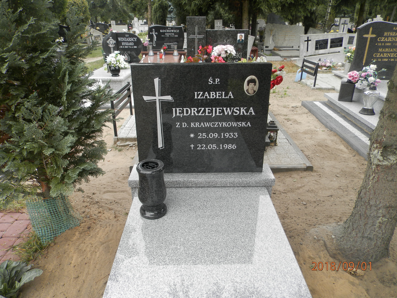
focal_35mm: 25
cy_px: 149
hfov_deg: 69.4
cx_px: 198
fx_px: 287
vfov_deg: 54.9
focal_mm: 4.5
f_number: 3.1
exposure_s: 1/125
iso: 80
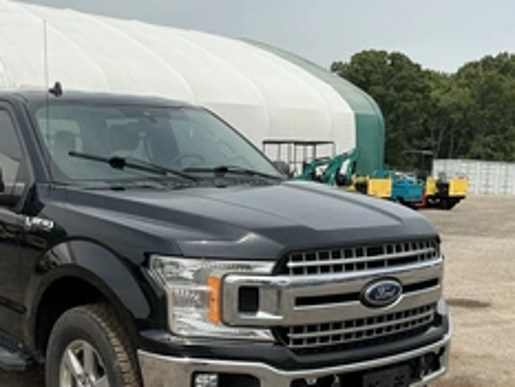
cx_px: 148
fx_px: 714
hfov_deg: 38.9
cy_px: 265
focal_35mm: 48
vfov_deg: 30.0
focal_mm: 3
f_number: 1.8
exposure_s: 1/2227
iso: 25
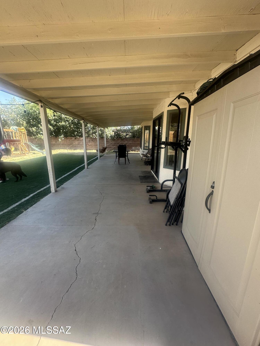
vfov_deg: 102.1
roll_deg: -1.0
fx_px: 140
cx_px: 130
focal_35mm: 14
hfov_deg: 85.7
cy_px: 173
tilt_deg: -12.3
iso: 40
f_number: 2.2
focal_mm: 2.22
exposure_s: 1/159
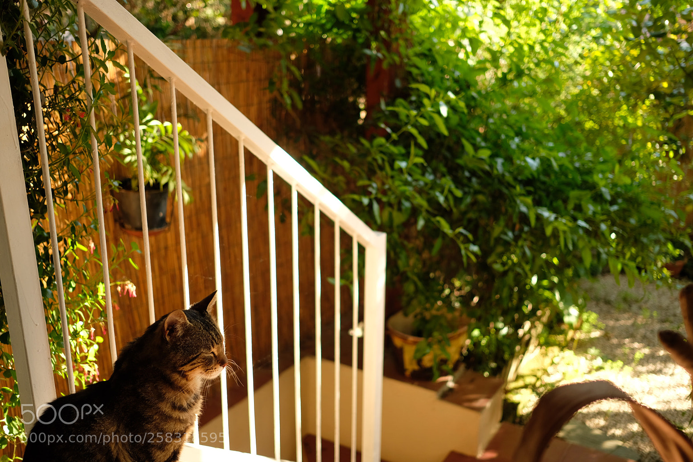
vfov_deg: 36.9
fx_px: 693
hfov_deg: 53.1
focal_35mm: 36
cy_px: 235
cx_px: 349
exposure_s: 1/125
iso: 200
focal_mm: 23
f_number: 2
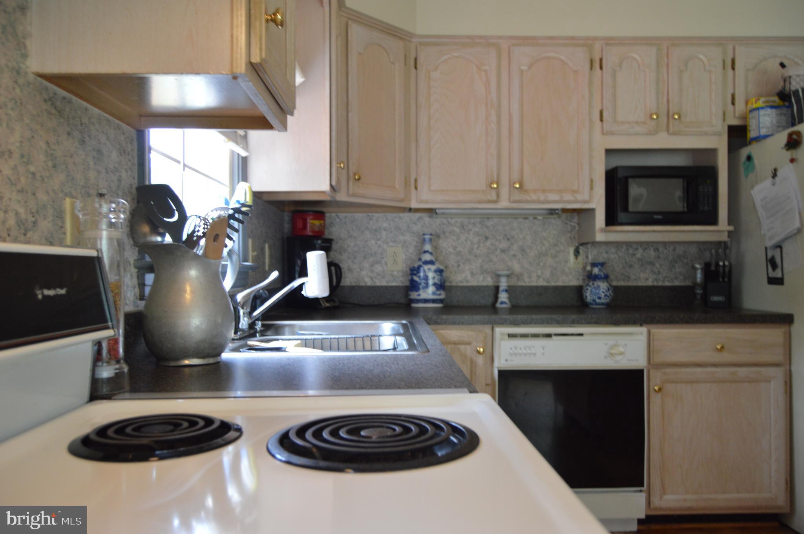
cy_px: 267
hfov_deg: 67.4
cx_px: 402
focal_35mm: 27
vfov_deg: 47.8
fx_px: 602
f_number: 3.5
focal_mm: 18
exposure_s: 1/60
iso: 720
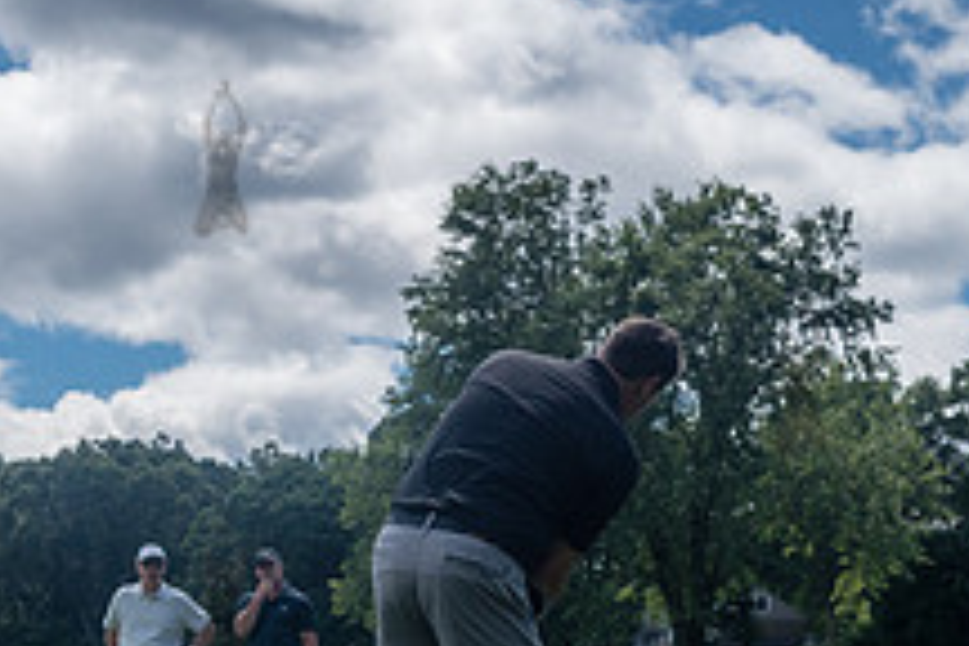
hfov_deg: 21.5
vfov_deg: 14.4
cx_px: 220
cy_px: 590
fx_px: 2530
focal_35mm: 94
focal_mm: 35
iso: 200
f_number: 5.6
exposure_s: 1/2000
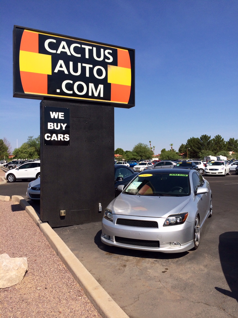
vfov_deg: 60.0
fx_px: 275
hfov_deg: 46.8
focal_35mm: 30
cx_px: 119
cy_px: 159
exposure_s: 1/2740
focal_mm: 4.12
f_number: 2.2
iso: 32
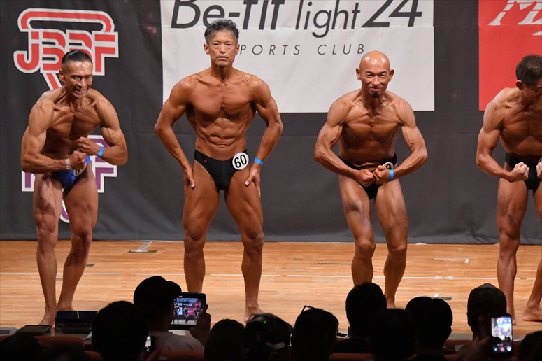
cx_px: 271
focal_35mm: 240
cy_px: 180
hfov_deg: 8.6
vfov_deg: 5.7
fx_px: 3612
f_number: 5.6
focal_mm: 160
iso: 9000
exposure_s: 1/400
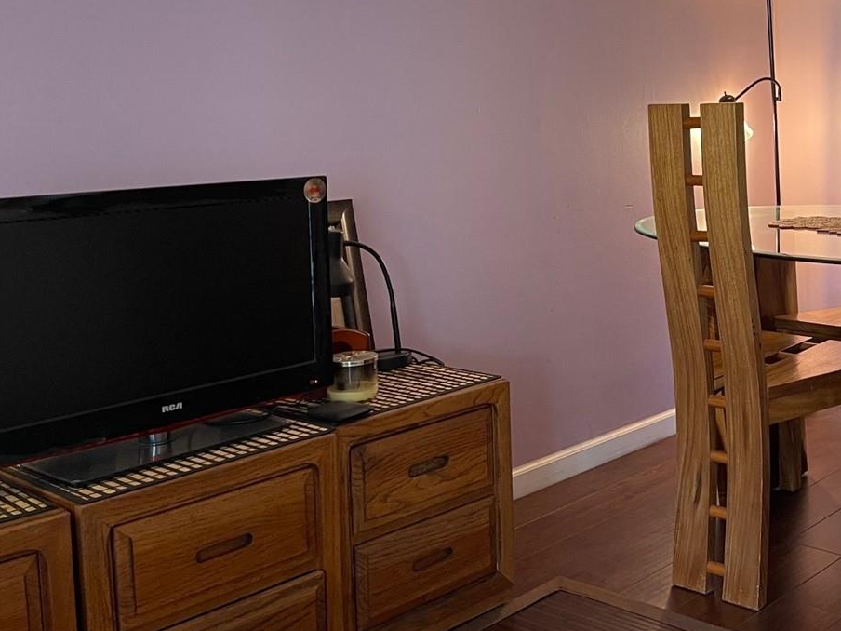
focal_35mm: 46
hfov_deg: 39.1
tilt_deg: -4.7
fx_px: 1118
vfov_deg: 31.2
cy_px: 189
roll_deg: +1.4
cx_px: 711
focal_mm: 5.1
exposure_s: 1/60
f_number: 1.6
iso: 250
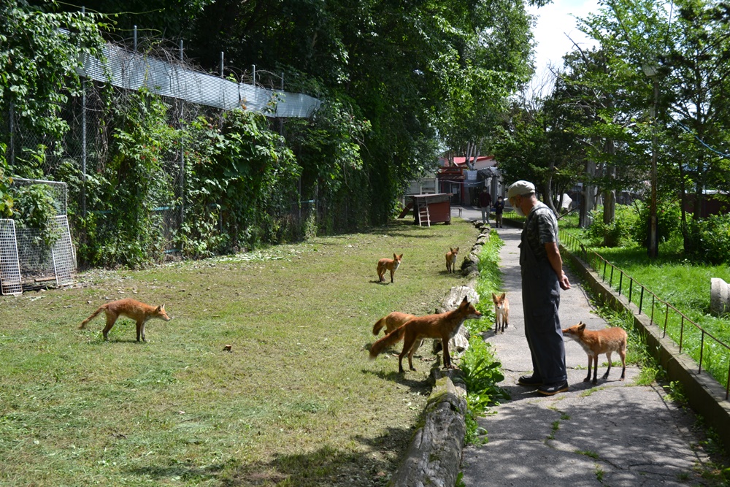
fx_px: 943
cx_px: 365
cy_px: 244
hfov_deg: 42.3
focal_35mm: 46
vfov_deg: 29.0
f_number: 7.1
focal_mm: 31
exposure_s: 1/200
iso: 100
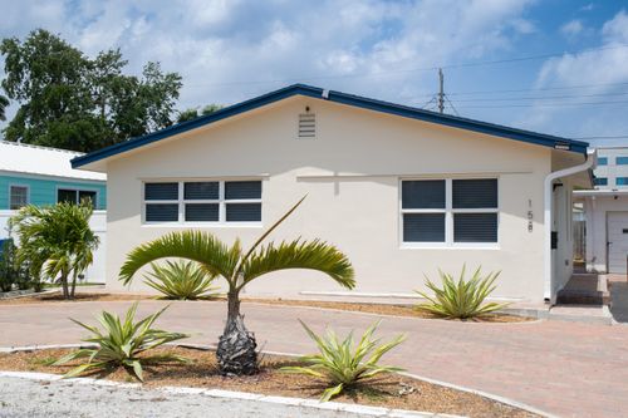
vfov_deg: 30.8
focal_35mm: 44
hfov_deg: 45.0
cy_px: 209
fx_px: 759
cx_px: 314
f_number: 10
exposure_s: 1/400
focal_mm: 29
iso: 200
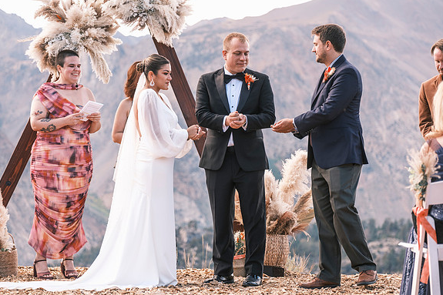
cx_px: 222
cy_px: 147
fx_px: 1390
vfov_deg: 12.1
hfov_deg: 18.1
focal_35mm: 113
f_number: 2.8
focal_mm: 74.4
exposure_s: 1/500
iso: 400
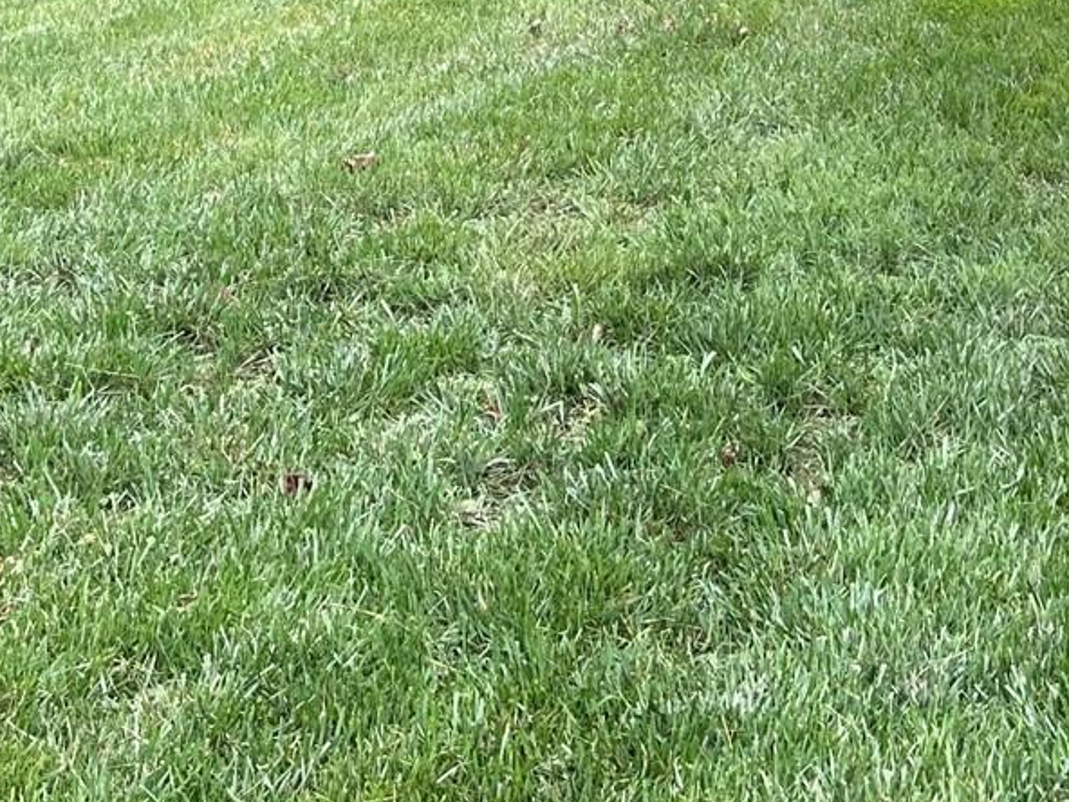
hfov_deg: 23.5
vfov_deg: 16.4
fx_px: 2563
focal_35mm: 83
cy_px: -341
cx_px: 645
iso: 64
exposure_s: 1/121
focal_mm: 6.86
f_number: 1.78
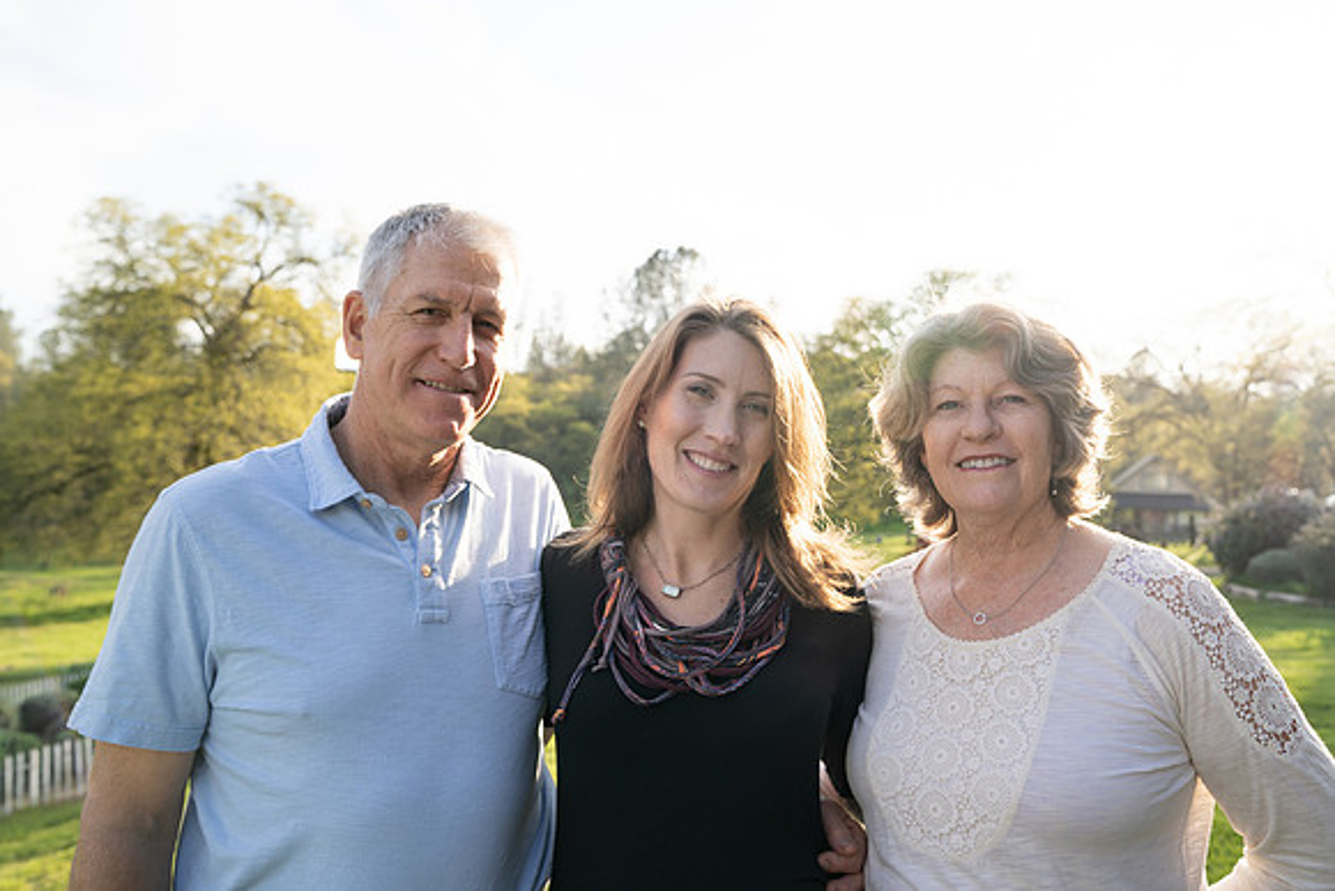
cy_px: 446
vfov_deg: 46.4
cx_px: 668
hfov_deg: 65.5
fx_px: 1039
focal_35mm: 28
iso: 125
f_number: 4.5
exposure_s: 1/250
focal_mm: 28
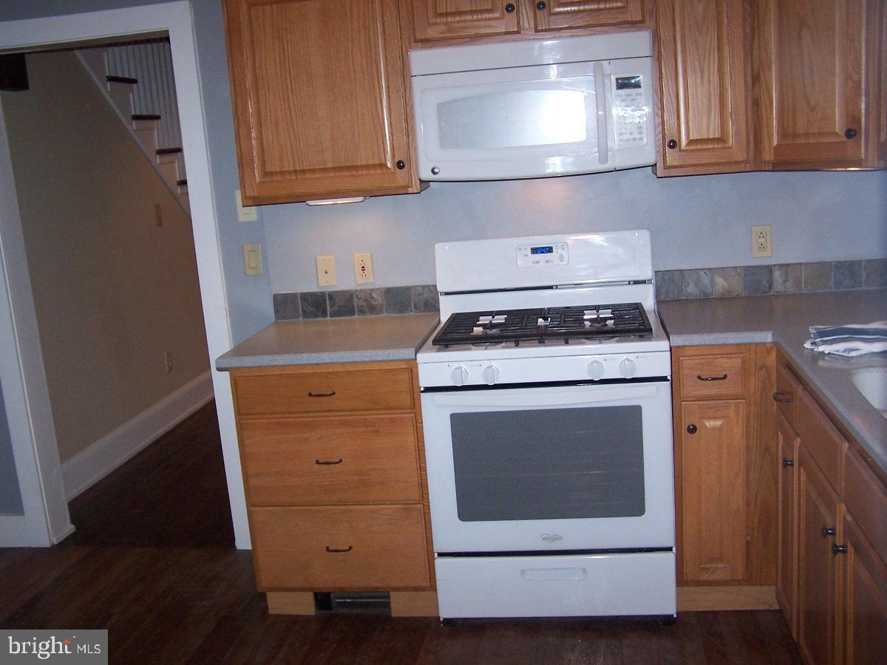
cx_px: 444
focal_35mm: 38
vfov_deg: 37.7
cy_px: 332
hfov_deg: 49.0
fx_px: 974
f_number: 2.8
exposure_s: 1/60
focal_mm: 6.3
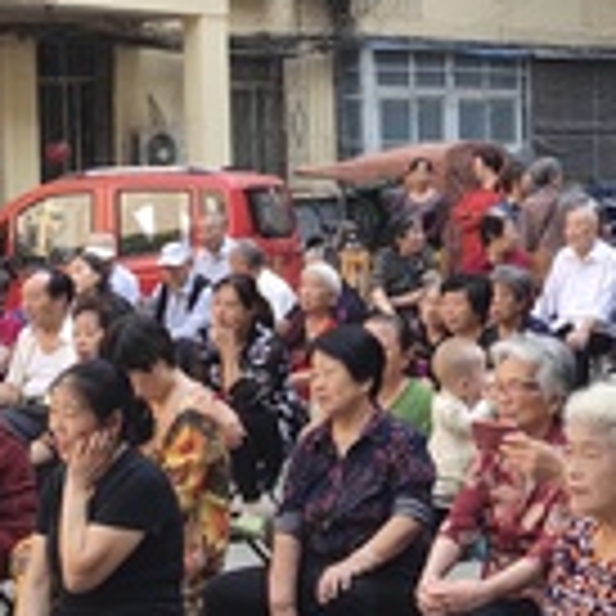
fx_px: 2235
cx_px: 472
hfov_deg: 15.6
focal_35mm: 111
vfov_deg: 15.7
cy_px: 256
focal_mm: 4.27
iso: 50
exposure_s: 1/319
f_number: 1.8
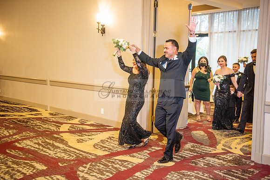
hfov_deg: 46.4
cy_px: 90
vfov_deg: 31.9
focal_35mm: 42
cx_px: 135
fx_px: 315
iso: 1600
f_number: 2.8
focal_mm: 42
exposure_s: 1/125
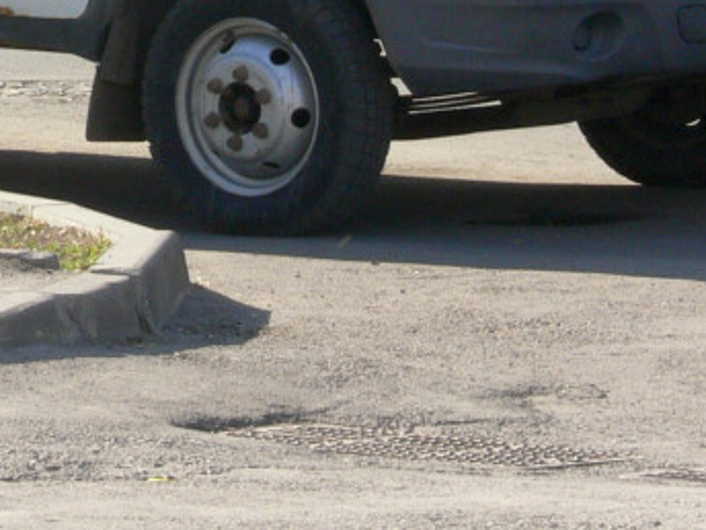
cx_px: -58
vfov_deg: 3.2
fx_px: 9321
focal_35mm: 457
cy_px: -448
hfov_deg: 4.3
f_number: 9
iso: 100
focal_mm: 24.9
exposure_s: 1/80
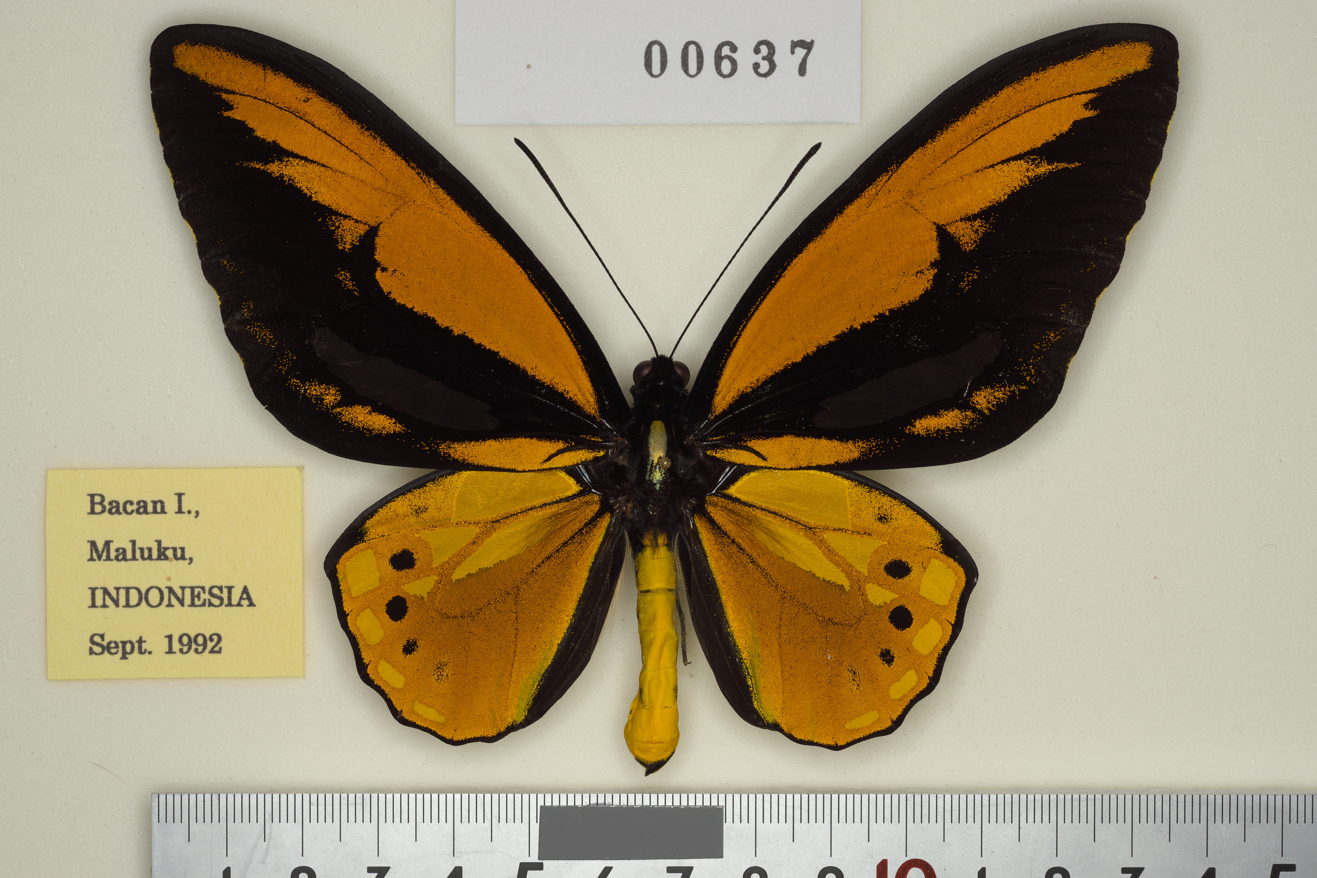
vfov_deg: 18.2
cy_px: 439
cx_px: 658
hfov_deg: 27.0
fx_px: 2744
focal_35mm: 75
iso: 100
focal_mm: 50
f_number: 11
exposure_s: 1
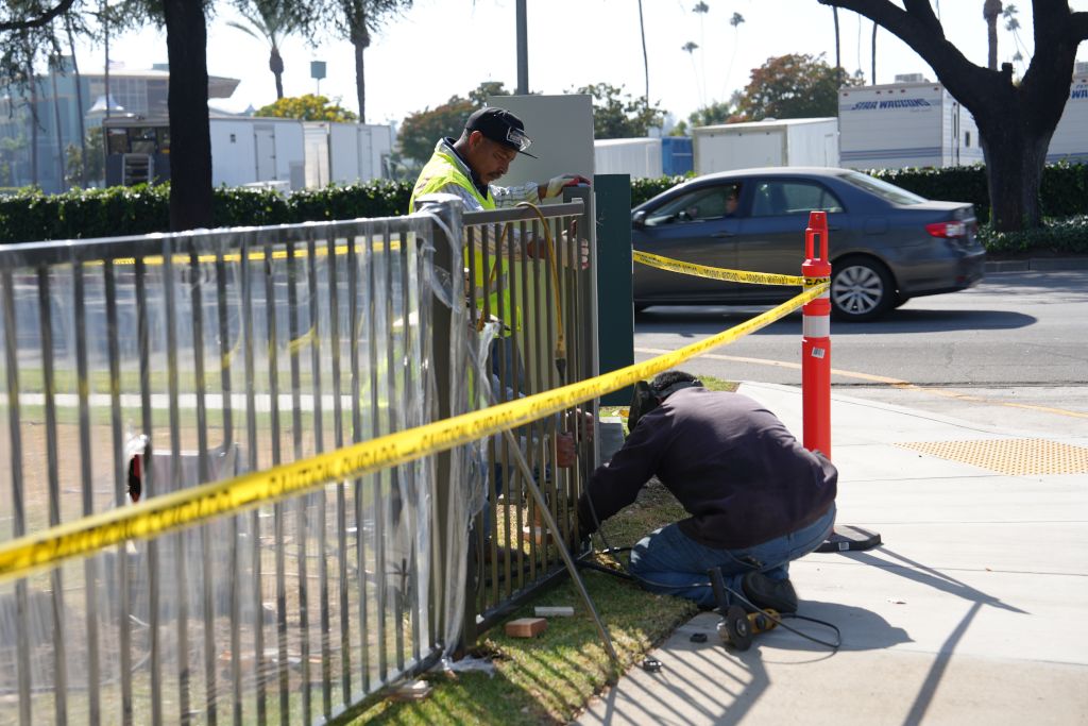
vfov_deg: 19.5
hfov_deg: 28.8
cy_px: 363
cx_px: 544
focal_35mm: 70
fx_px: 2116
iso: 100
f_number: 4.5
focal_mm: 70
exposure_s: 1/500
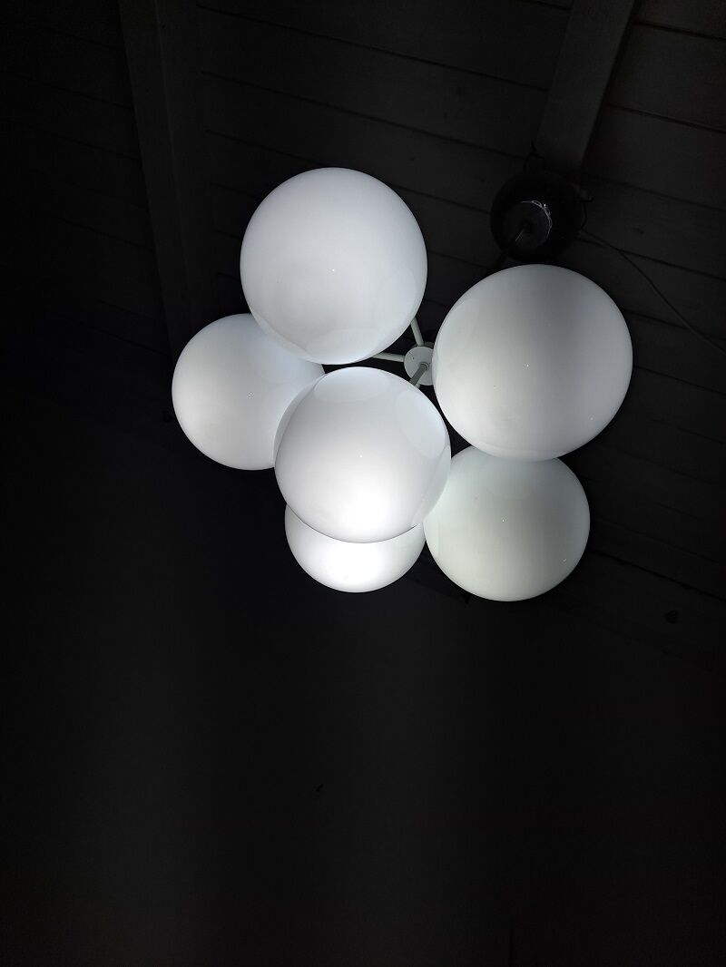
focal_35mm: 25
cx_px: 363
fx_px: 699
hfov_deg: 54.9
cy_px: 484
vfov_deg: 69.4
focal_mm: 4.6
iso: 32
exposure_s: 1/261
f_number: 2
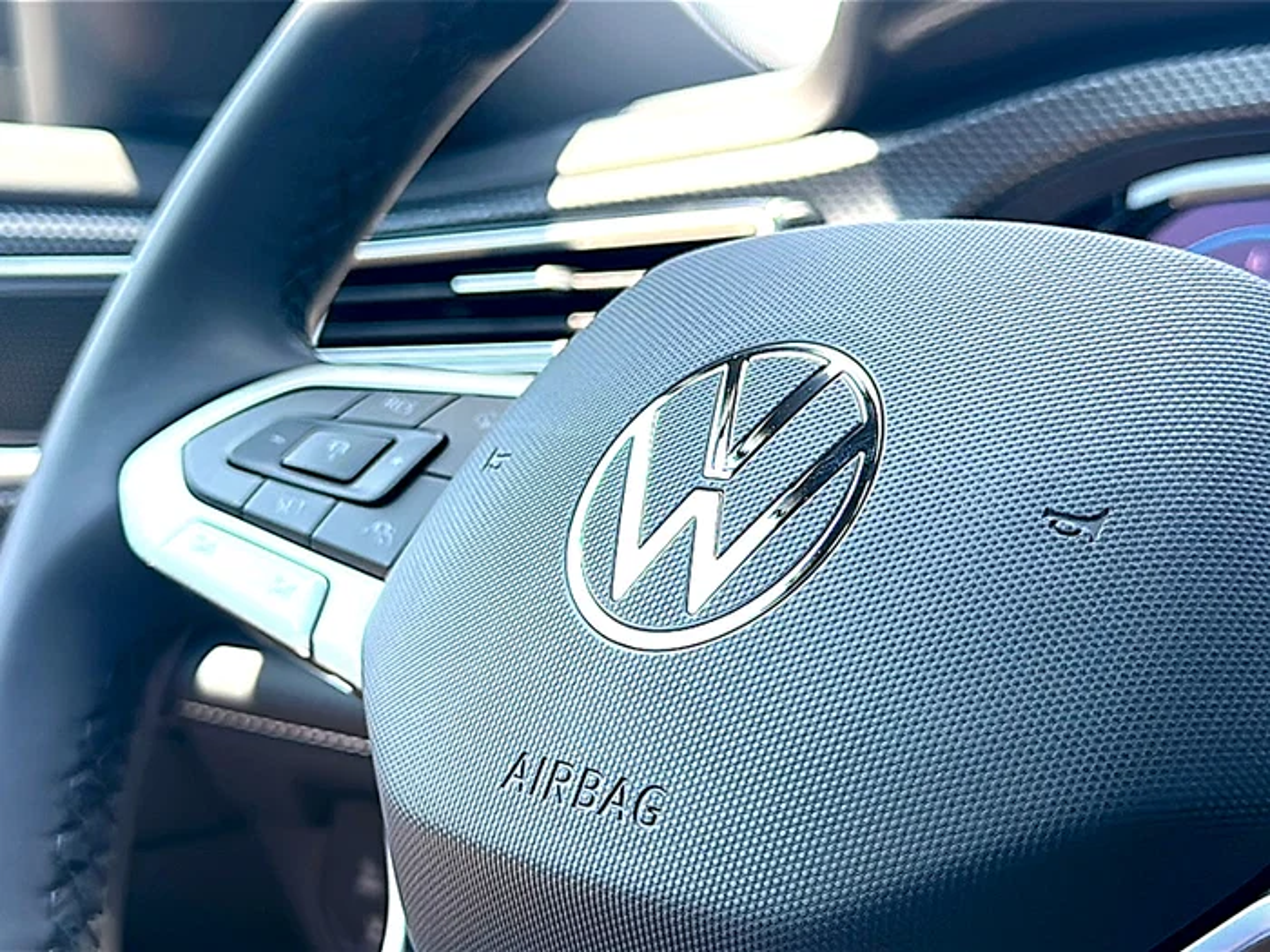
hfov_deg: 42.1
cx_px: 635
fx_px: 1651
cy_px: 476
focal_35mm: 45
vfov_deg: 32.2
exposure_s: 1/297
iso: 100
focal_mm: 6.86
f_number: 1.78
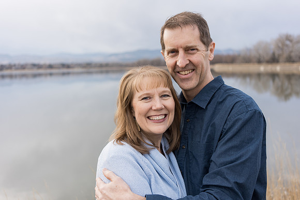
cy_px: 100
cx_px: 150
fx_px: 292
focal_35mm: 35
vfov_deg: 37.9
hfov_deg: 54.4
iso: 200
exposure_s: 1/320
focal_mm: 35
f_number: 2.8
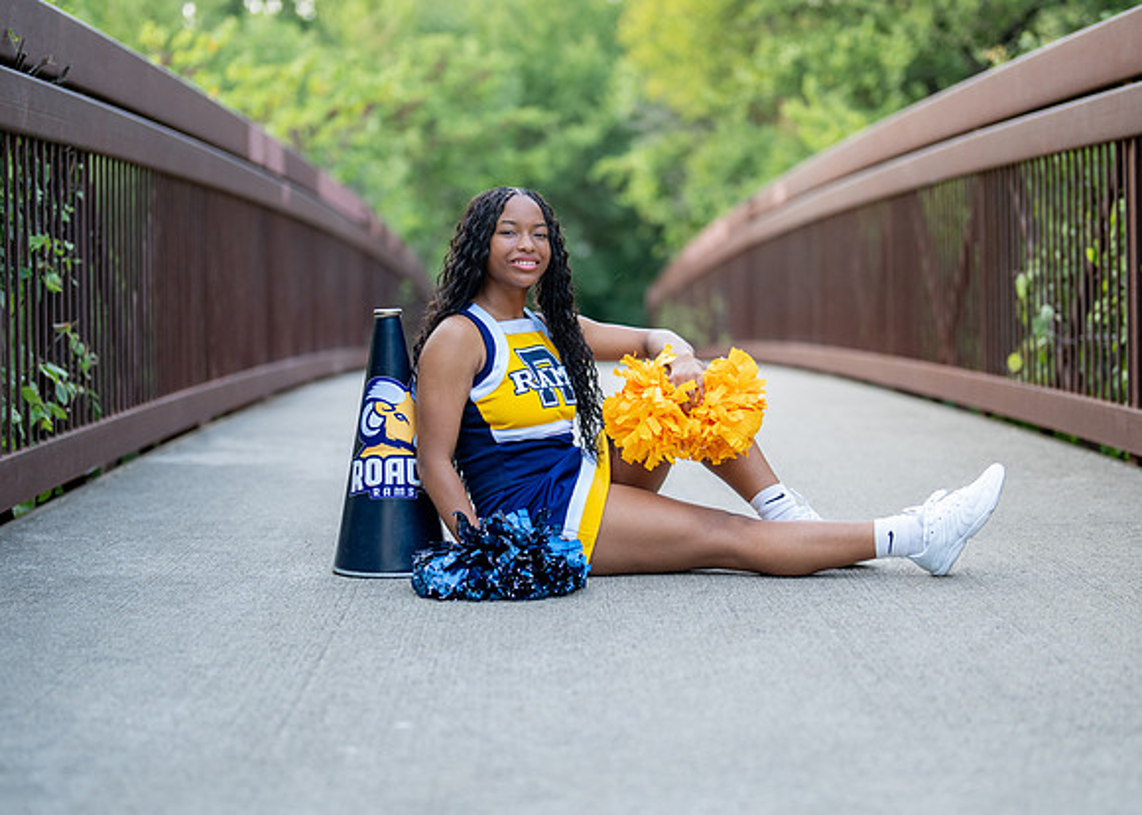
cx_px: 591
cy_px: 405
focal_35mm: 68
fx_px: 2195
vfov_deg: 21.0
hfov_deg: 29.2
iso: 400
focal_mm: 50
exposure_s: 1/500
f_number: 1.2
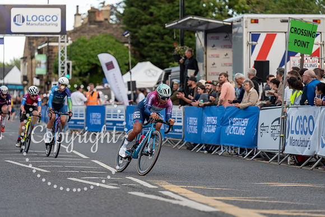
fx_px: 1309
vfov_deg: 9.5
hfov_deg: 14.2
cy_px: 108
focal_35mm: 145
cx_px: 162
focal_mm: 145
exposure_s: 1/800
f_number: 3.2
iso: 400
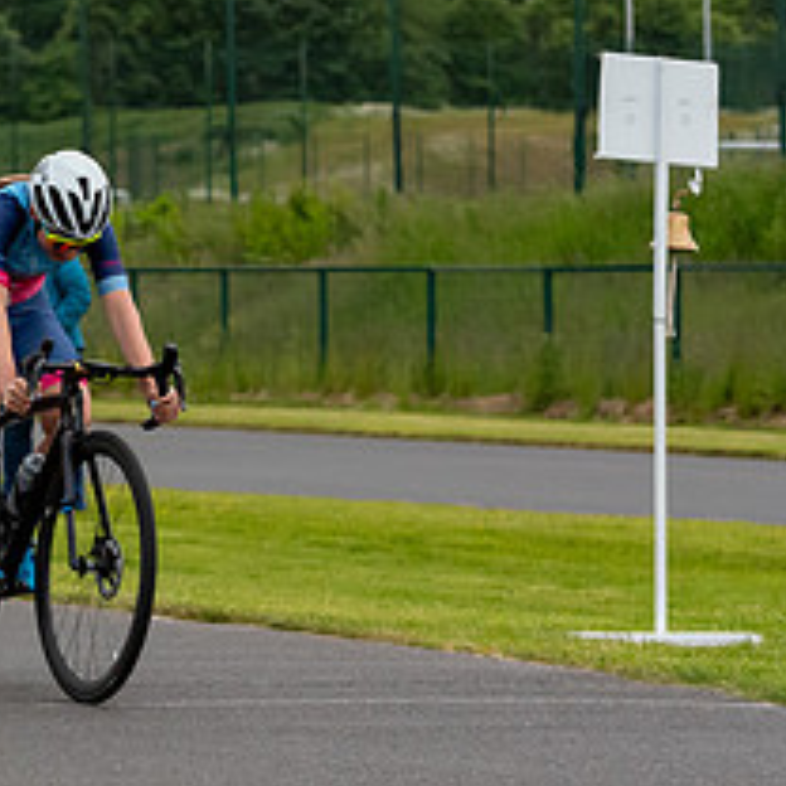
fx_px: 5960
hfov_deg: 7.5
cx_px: 8
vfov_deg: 7.5
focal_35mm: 232
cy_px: 308
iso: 4000
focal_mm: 98
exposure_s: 1/800
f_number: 5
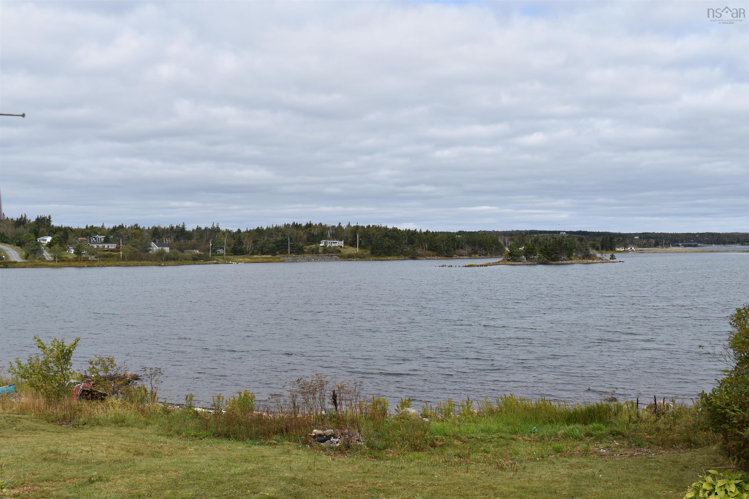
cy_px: 250
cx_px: 374
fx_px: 811
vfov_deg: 34.2
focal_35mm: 39
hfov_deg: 49.6
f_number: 10
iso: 200
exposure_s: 1/400
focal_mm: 26
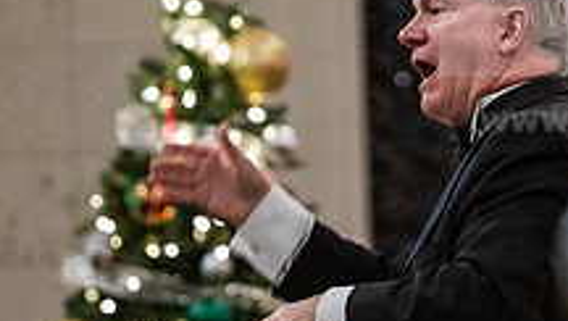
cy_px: 175
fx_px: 5714
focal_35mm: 379
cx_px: 360
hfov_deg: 5.7
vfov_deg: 3.2
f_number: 2.8
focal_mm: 135
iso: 5000
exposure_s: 1/200
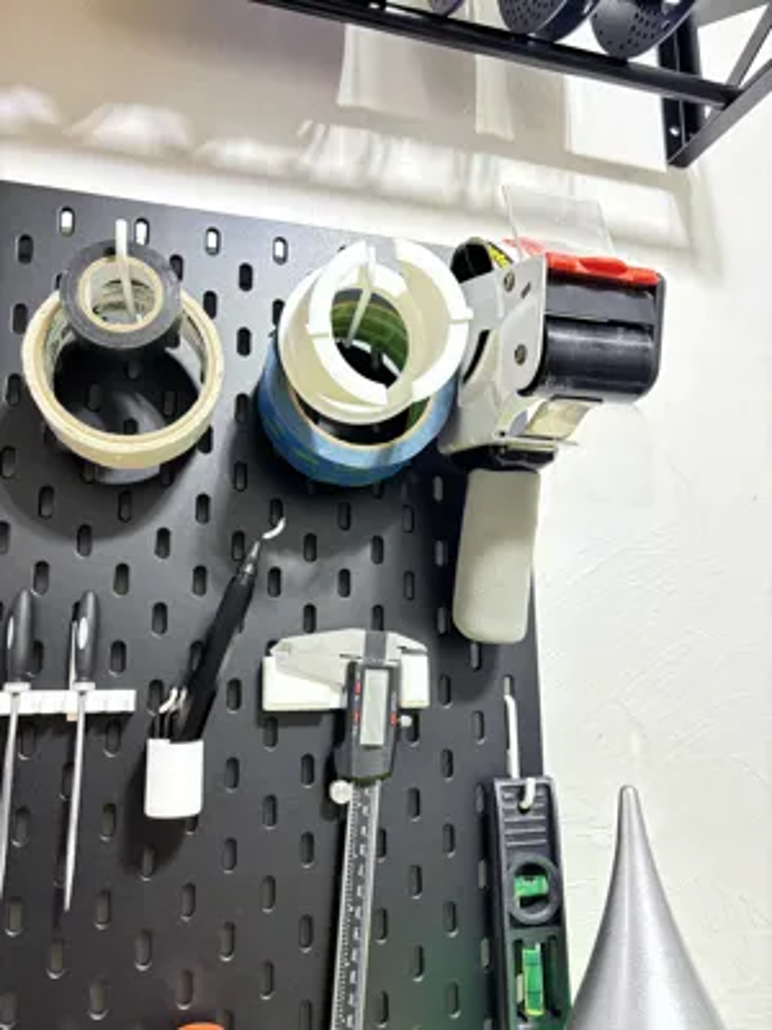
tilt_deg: +11.6
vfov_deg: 67.3
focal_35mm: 26
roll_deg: +0.2
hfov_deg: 53.1
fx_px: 773
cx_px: 386
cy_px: 515
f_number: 1.6
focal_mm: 5.96
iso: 400
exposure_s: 1/60
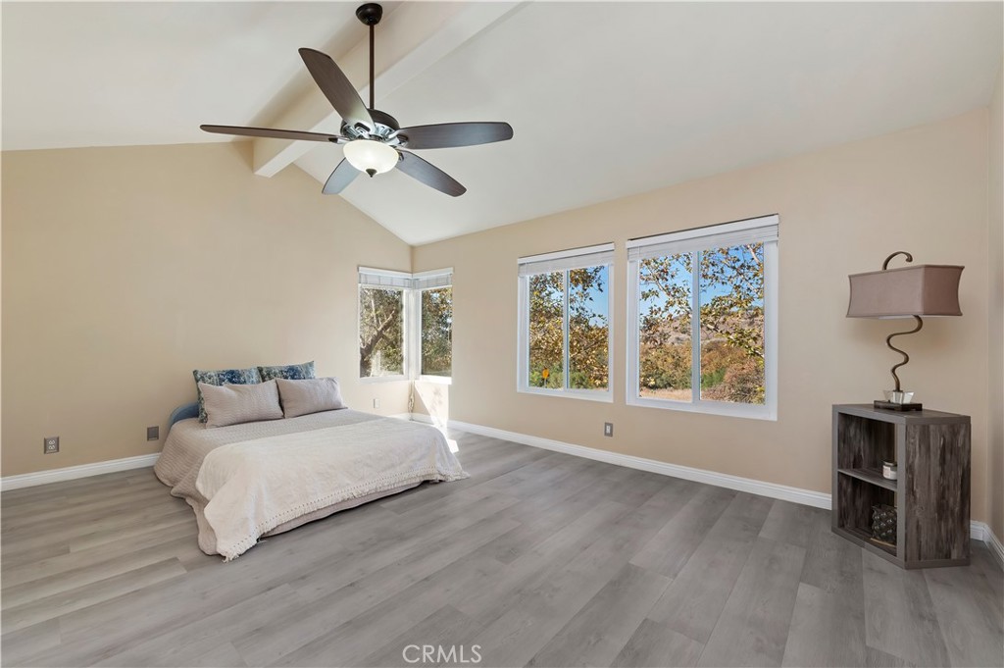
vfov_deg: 81.1
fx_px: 390
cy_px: 334
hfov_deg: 104.3
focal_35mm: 14
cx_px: 502
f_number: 10
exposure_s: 1/15
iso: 500
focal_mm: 14
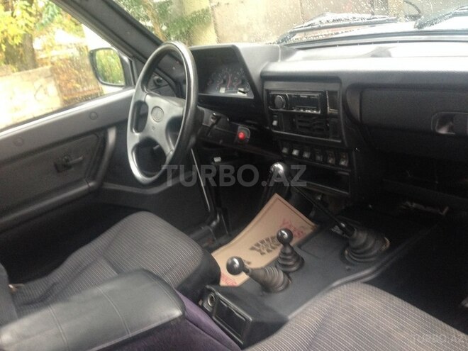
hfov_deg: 55.4
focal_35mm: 33
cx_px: 234
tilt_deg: -18.9
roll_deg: +12.6
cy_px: 176
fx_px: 446
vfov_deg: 42.9
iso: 200
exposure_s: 1/20
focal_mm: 4.12
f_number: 2.4
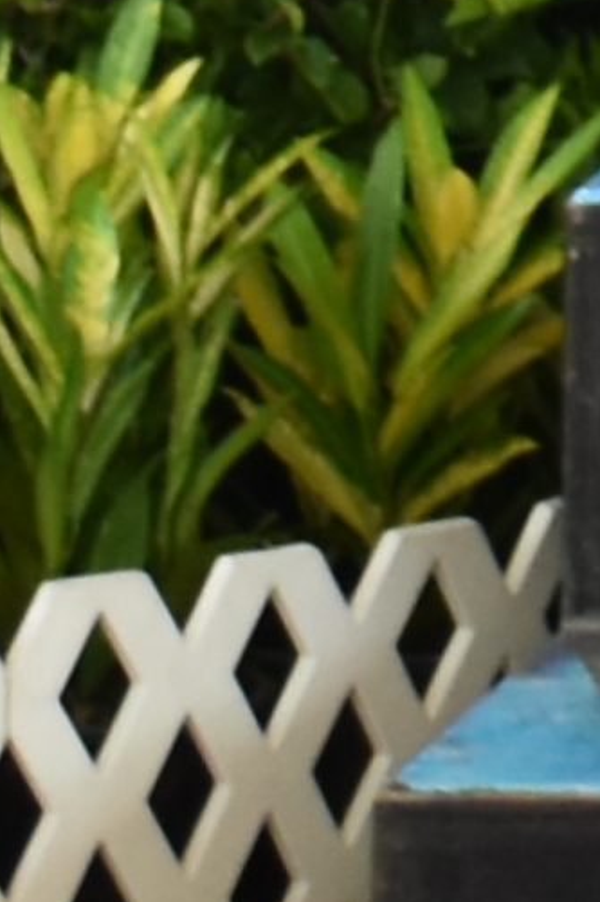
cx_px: 3097
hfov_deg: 2.4
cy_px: -2565
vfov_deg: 3.6
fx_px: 13508
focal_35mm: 540
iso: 400
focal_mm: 30
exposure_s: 1/100
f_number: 5
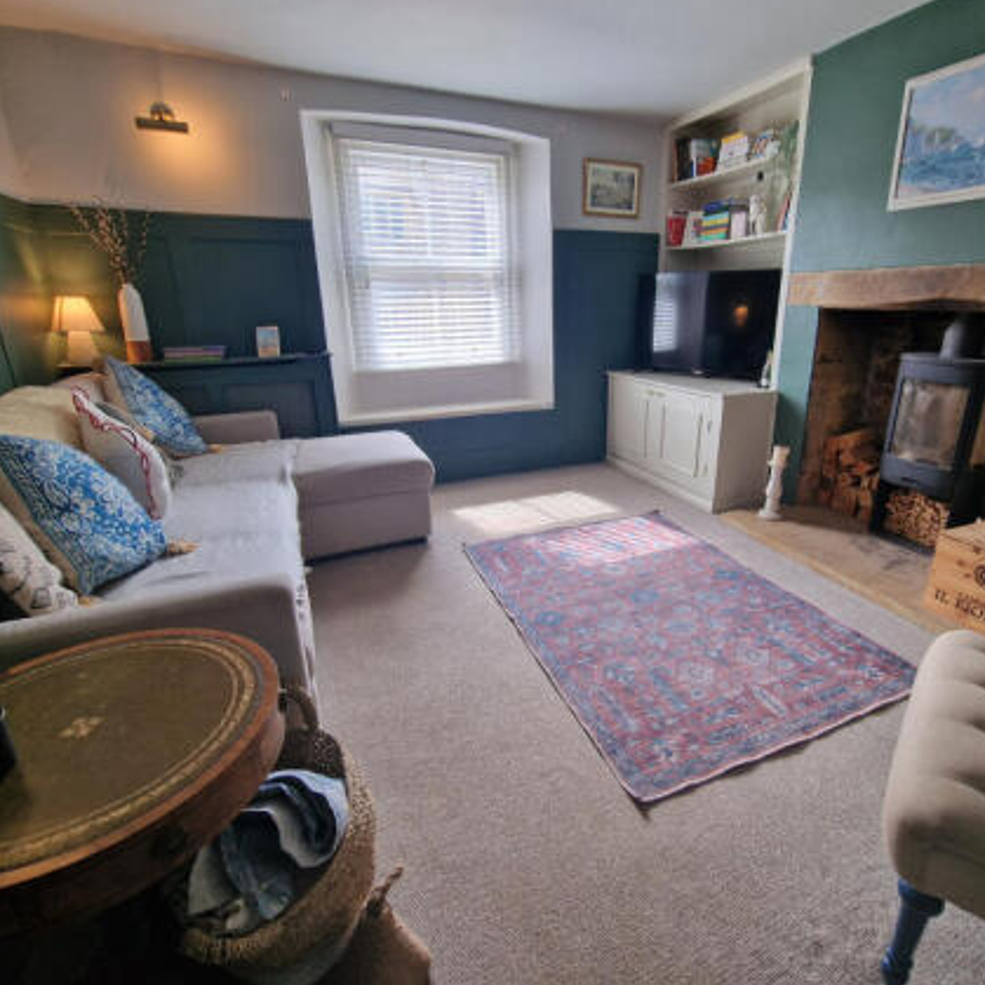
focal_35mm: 16
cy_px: 483
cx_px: 568
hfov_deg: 86.8
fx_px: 515
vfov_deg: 87.4
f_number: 2.2
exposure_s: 1/50
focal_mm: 2.2
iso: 64
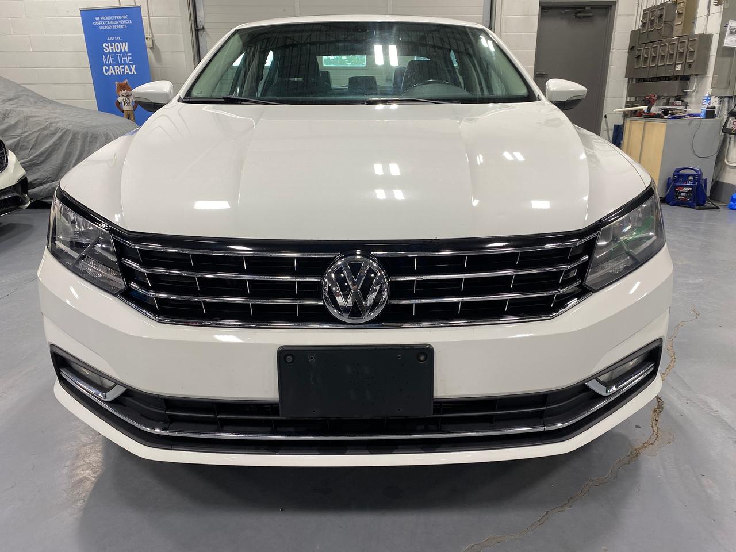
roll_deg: -0.3
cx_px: 368
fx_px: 553
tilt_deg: -18.0
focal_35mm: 26
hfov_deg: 67.3
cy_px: 276
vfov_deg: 53.1
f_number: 1.8
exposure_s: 1/120
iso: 64
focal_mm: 4.25
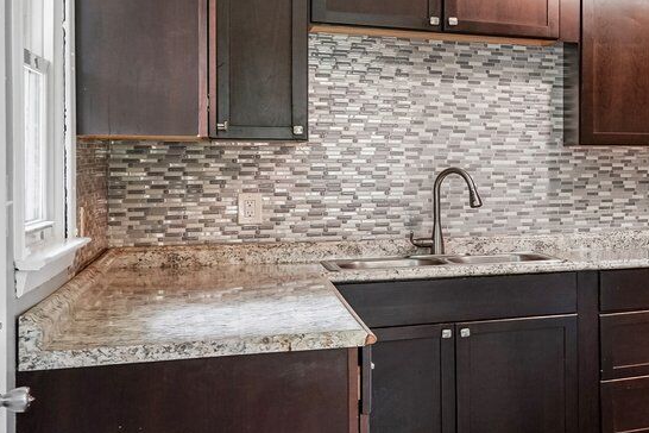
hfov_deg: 21.8
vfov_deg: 22.6
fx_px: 1082
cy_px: 164
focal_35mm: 60
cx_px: 1154
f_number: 8
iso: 400
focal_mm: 16
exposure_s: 1/10
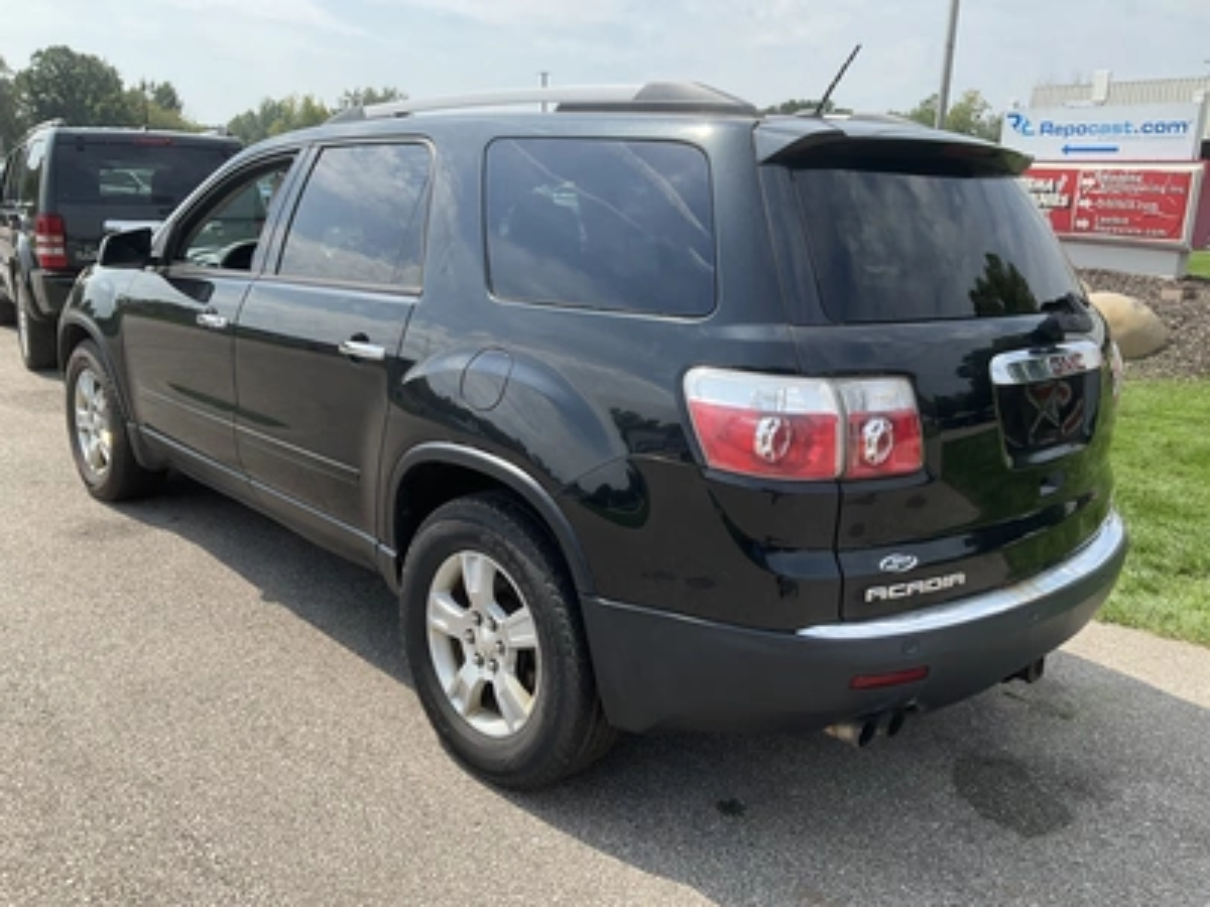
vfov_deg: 48.2
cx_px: 605
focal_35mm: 29
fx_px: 1014
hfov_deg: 61.7
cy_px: 454
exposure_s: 1/1076
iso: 25
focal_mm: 3
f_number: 1.8
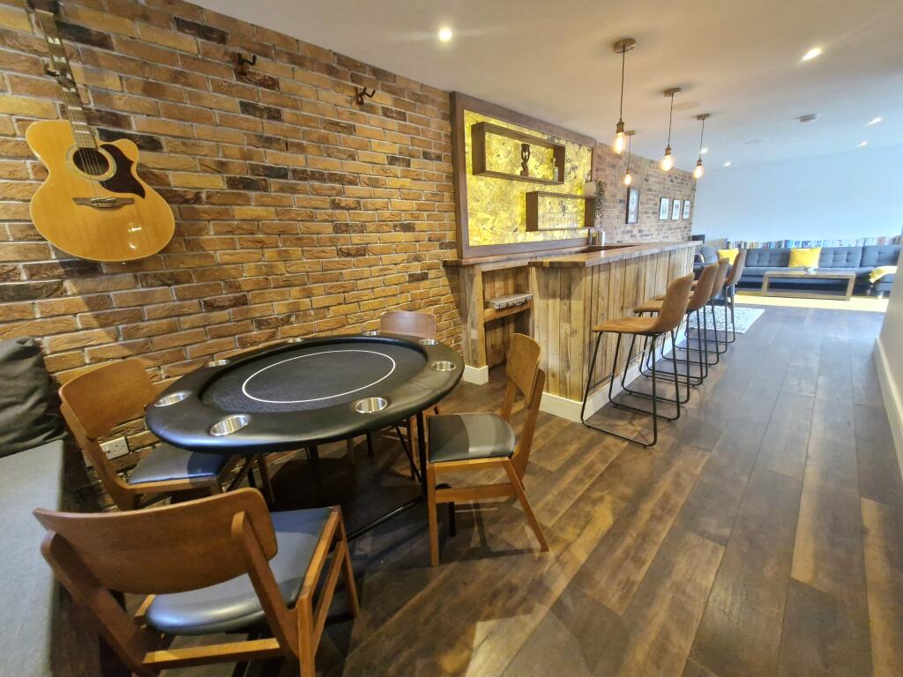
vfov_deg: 89.9
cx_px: 452
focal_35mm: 13
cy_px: 338
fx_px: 339
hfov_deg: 106.2
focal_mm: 1.74
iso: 400
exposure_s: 1/50
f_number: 2.2
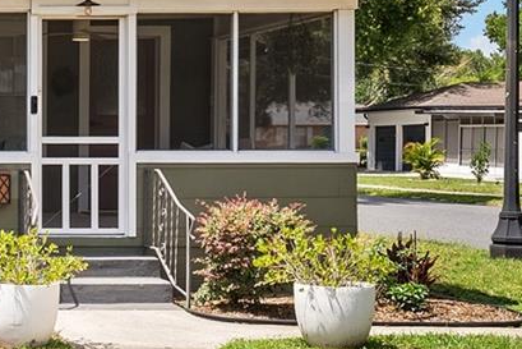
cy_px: 155
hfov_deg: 20.9
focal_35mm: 86
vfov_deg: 15.9
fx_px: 1247
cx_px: -203
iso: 100
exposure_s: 1/60
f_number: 8
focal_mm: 22
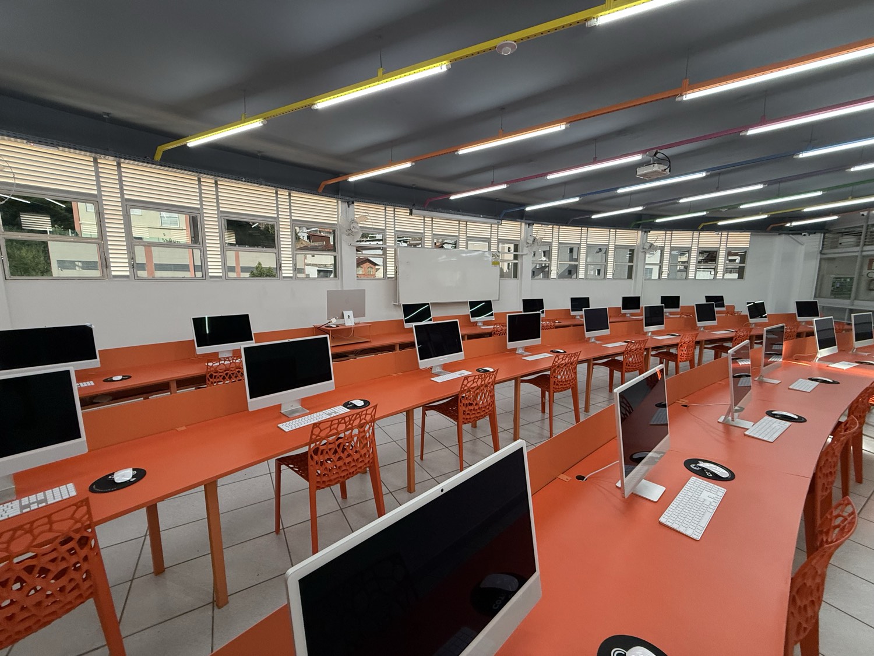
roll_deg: -0.6
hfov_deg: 102.1
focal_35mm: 14
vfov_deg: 85.7
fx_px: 353
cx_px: 437
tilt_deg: -6.9
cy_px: 328
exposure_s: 1/120
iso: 200
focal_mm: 2.22
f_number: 2.2
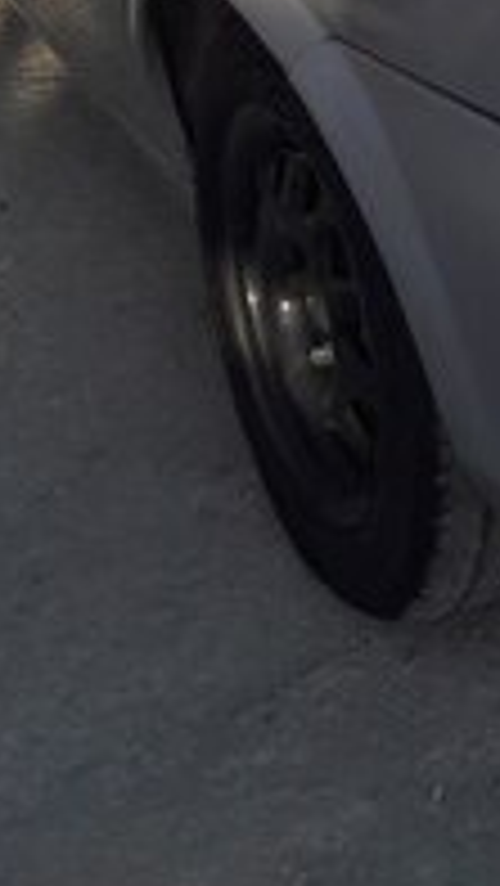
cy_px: -65
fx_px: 2401
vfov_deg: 20.1
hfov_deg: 10.7
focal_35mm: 102
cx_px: 1072
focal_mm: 3.7
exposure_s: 1/363
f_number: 1.9
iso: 40
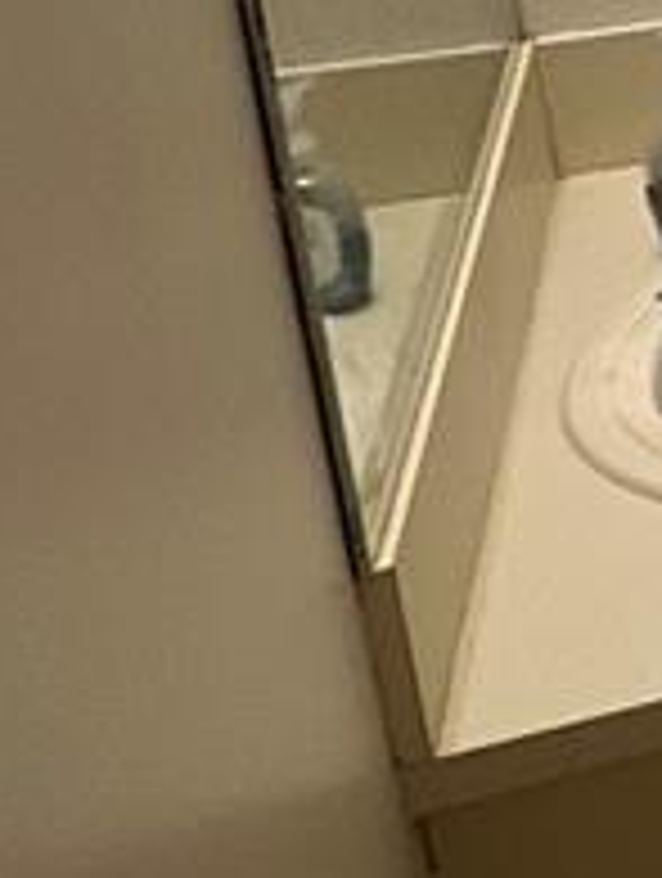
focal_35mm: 86
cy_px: -216
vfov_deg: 20.9
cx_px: 1864
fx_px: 2186
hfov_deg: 11.6
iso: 250
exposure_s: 1/120
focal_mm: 2.22
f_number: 2.2
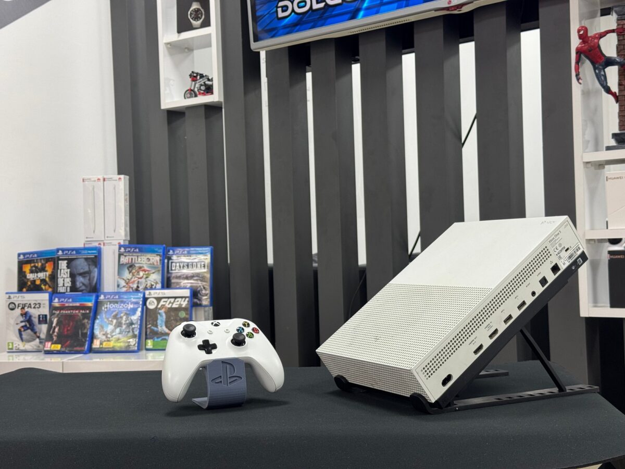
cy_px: 234
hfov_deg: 39.7
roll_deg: +1.6
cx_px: 312
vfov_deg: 30.3
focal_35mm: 48
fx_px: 867
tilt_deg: +0.5
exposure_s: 1/50
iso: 100
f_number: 1.78
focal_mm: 6.76
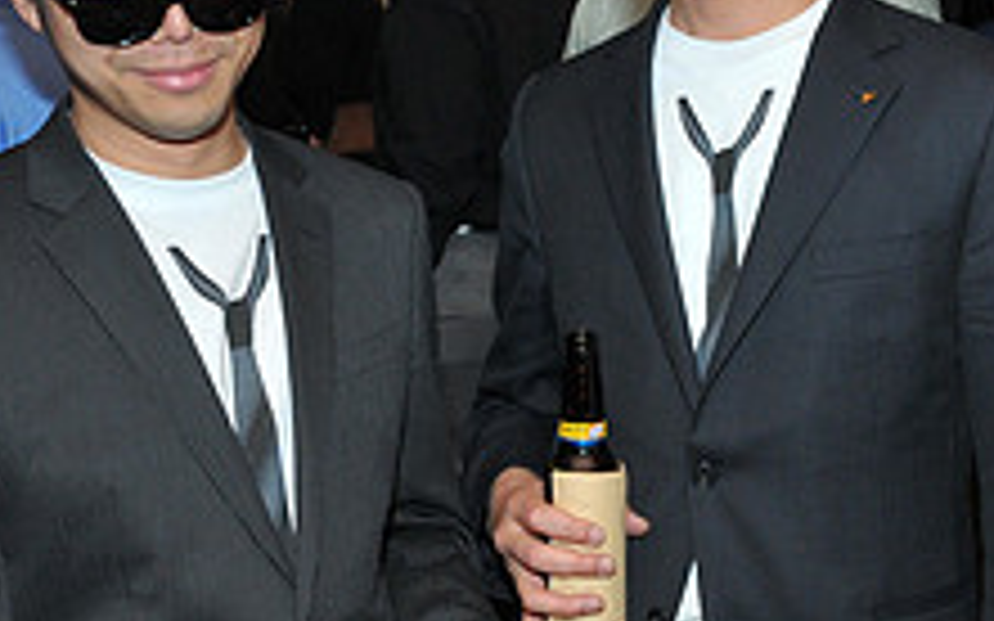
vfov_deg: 16.3
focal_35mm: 80
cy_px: 268
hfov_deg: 25.0
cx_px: 922
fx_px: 2167
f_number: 5.6
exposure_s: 1/40
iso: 640
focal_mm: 20
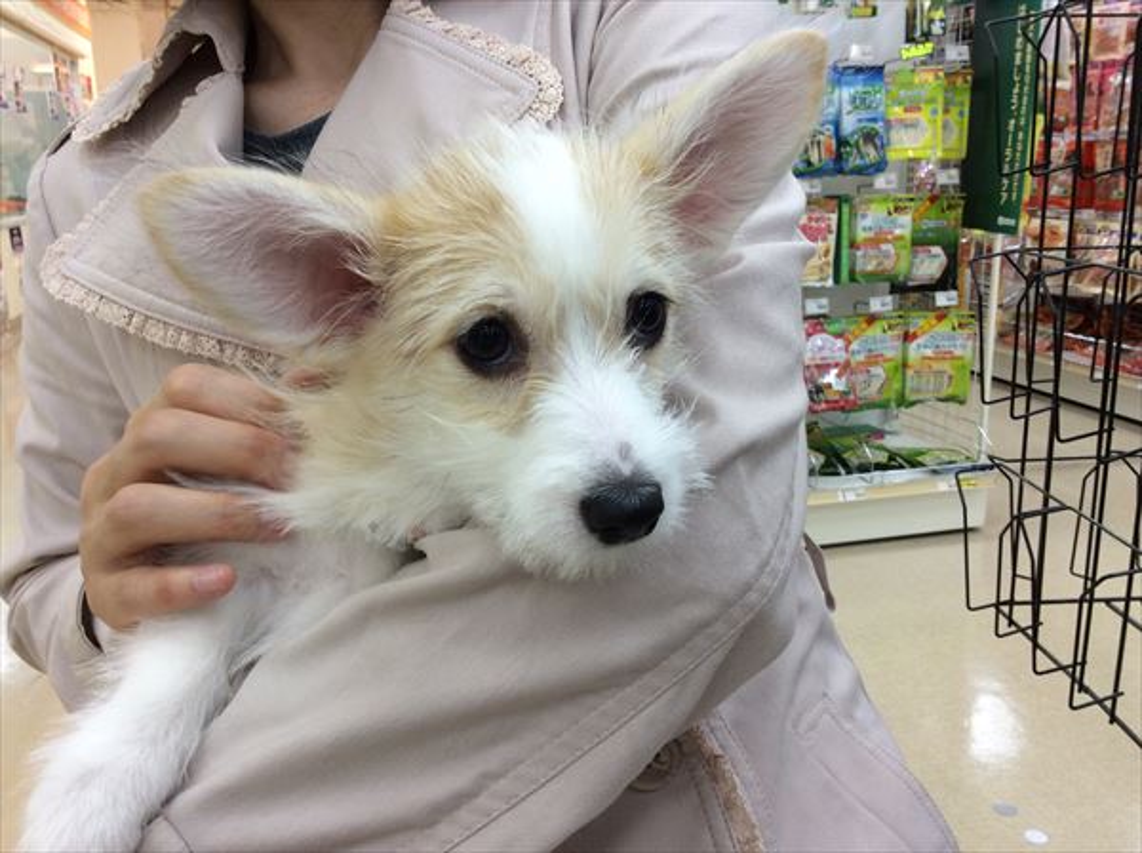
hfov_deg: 56.9
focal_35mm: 32
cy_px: 426
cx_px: 571
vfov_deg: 44.0
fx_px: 1054
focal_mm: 3.3
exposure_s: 1/30
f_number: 2.4
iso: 40
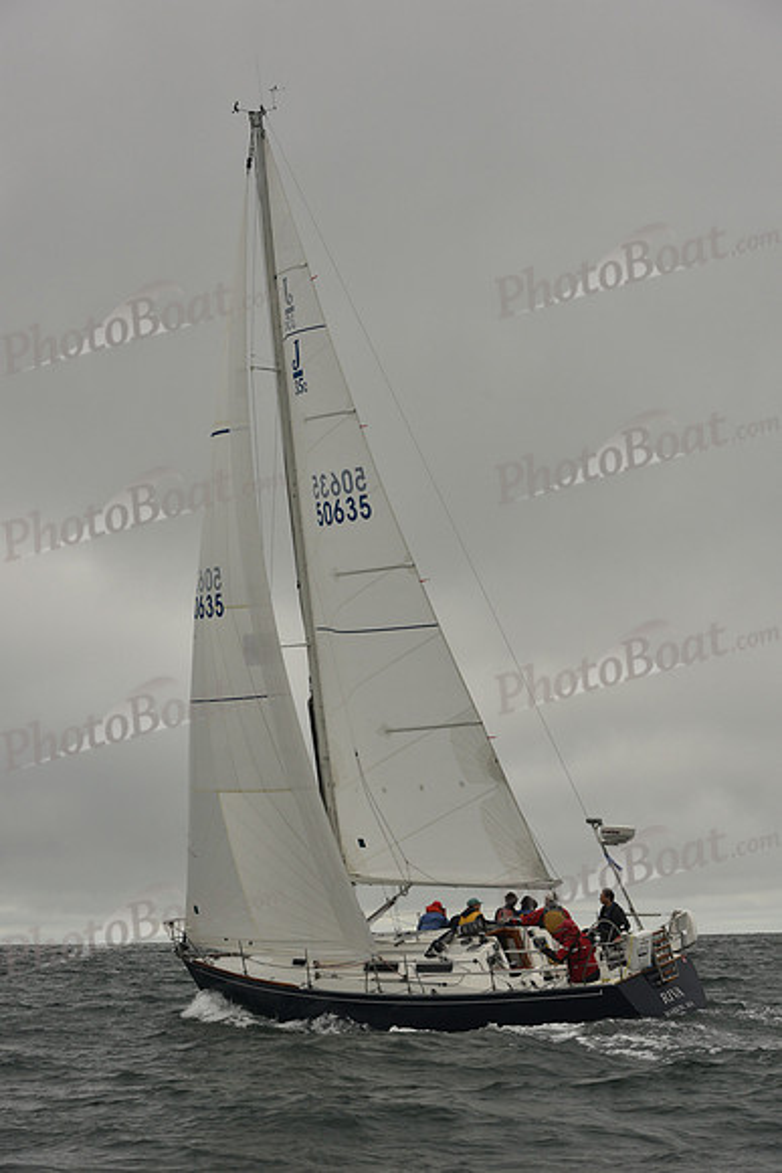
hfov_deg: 19.5
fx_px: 2279
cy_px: 586
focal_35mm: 70
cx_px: 391
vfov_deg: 28.8
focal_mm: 70
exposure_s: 1/800
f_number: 8
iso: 320
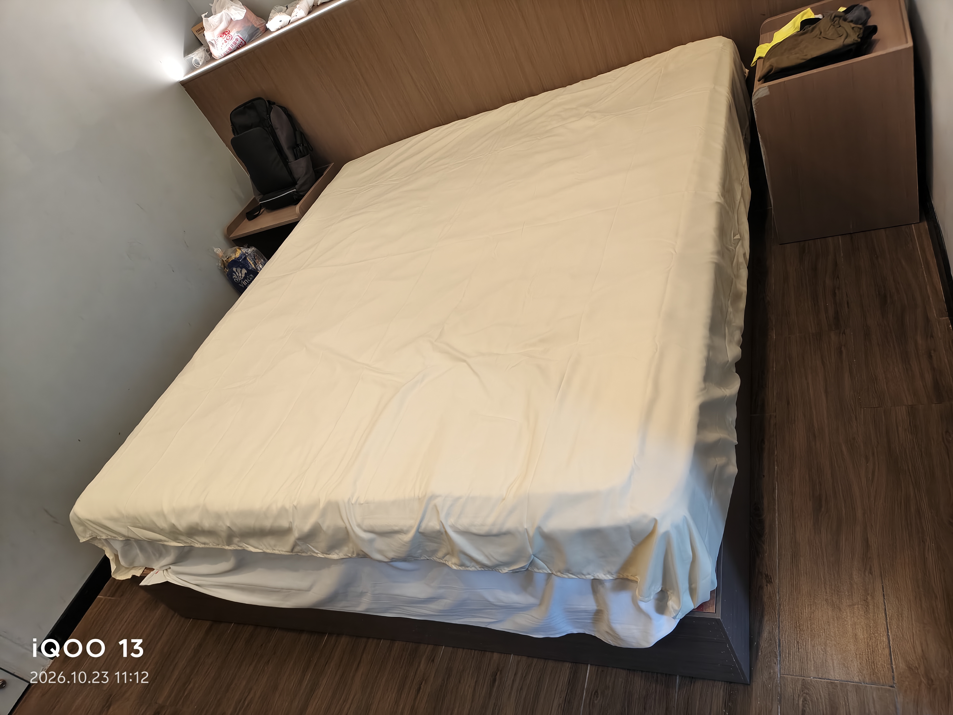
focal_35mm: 23
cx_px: 476
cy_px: 358
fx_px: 633
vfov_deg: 58.9
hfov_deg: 73.9
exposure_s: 1/100
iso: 823
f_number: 1.88
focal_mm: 5.56
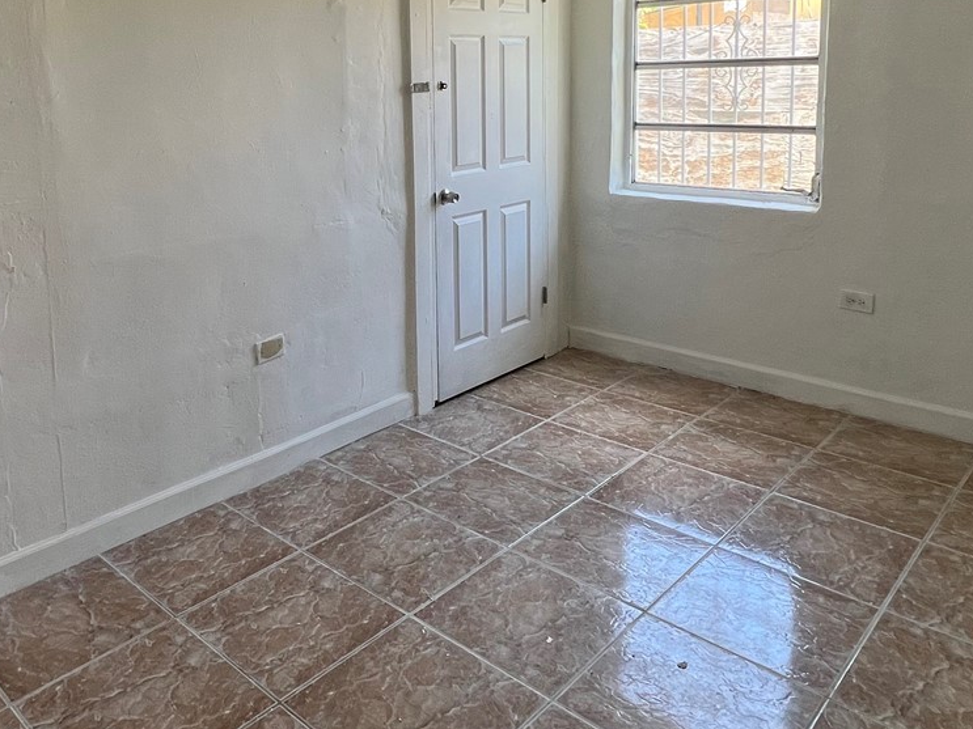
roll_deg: +1.4
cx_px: 363
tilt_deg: -7.7
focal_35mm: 28
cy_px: 192
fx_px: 787
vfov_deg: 48.1
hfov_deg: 62.5
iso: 64
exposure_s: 1/99
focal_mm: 1.57
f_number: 1.8
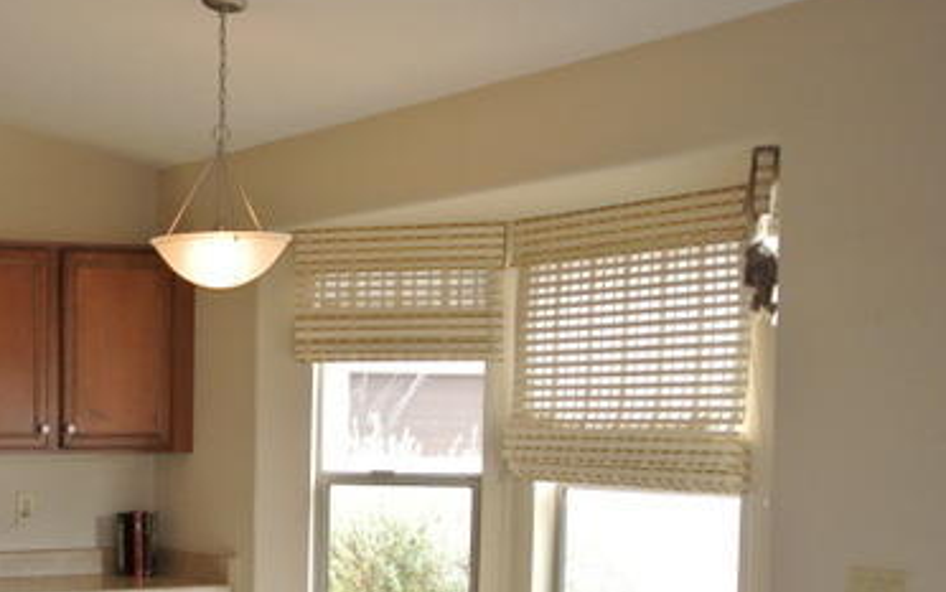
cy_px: 562
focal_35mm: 68
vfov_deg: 18.8
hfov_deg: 27.9
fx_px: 1754
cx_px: -51
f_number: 3.8
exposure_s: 1/60
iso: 180
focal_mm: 11.8
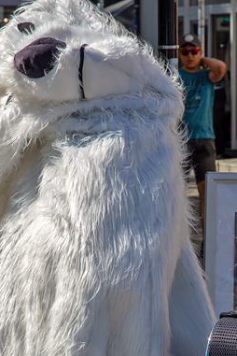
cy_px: 319
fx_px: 2449
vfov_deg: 8.3
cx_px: 133
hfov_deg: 5.5
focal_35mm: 248
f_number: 8
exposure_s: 1/400
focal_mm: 70
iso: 100
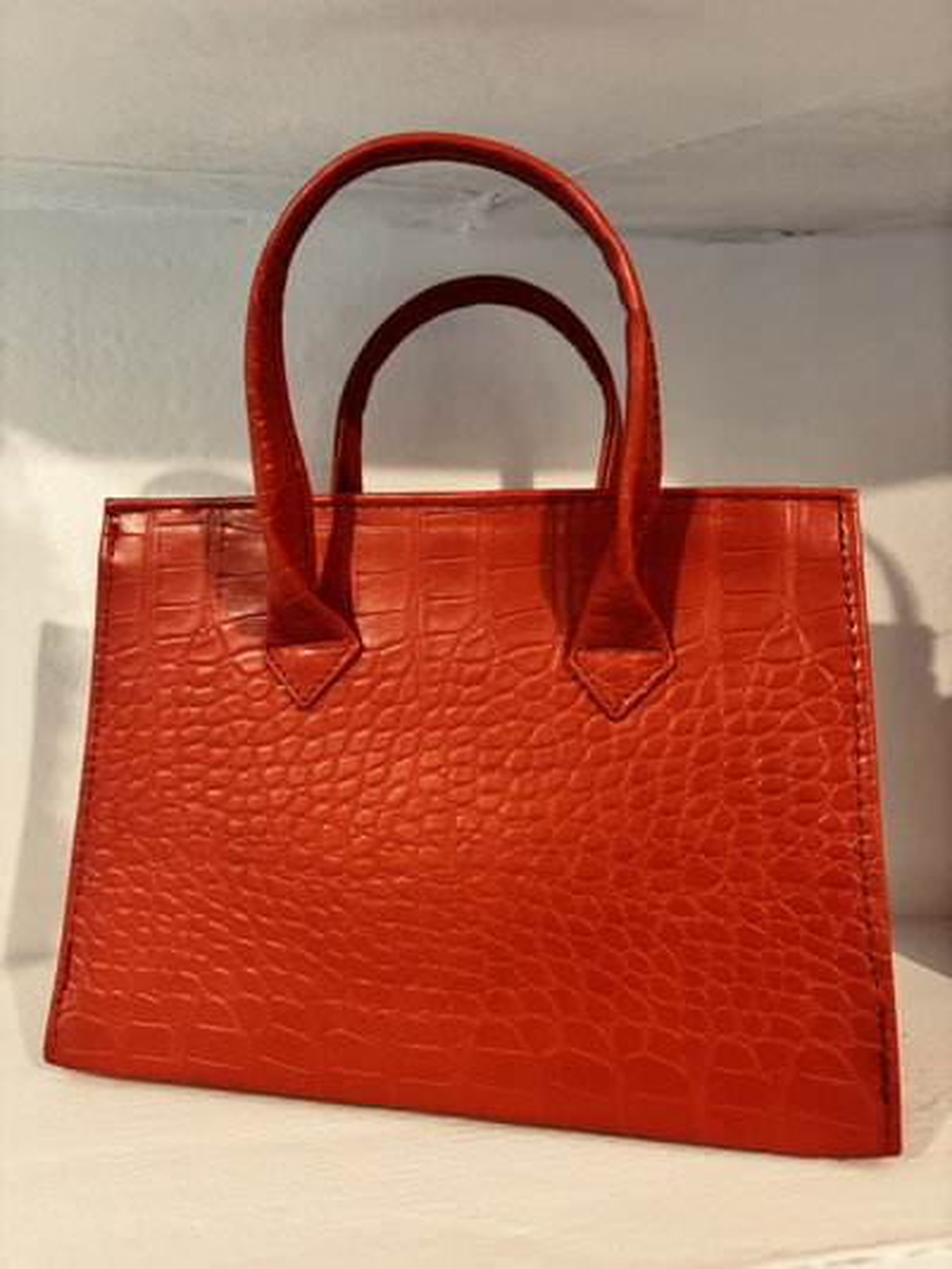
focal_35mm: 26
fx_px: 953
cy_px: 634
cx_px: 476
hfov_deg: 53.1
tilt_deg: -2.7
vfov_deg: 67.3
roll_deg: -1.0
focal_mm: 5.96
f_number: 1.6
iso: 400
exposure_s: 1/50
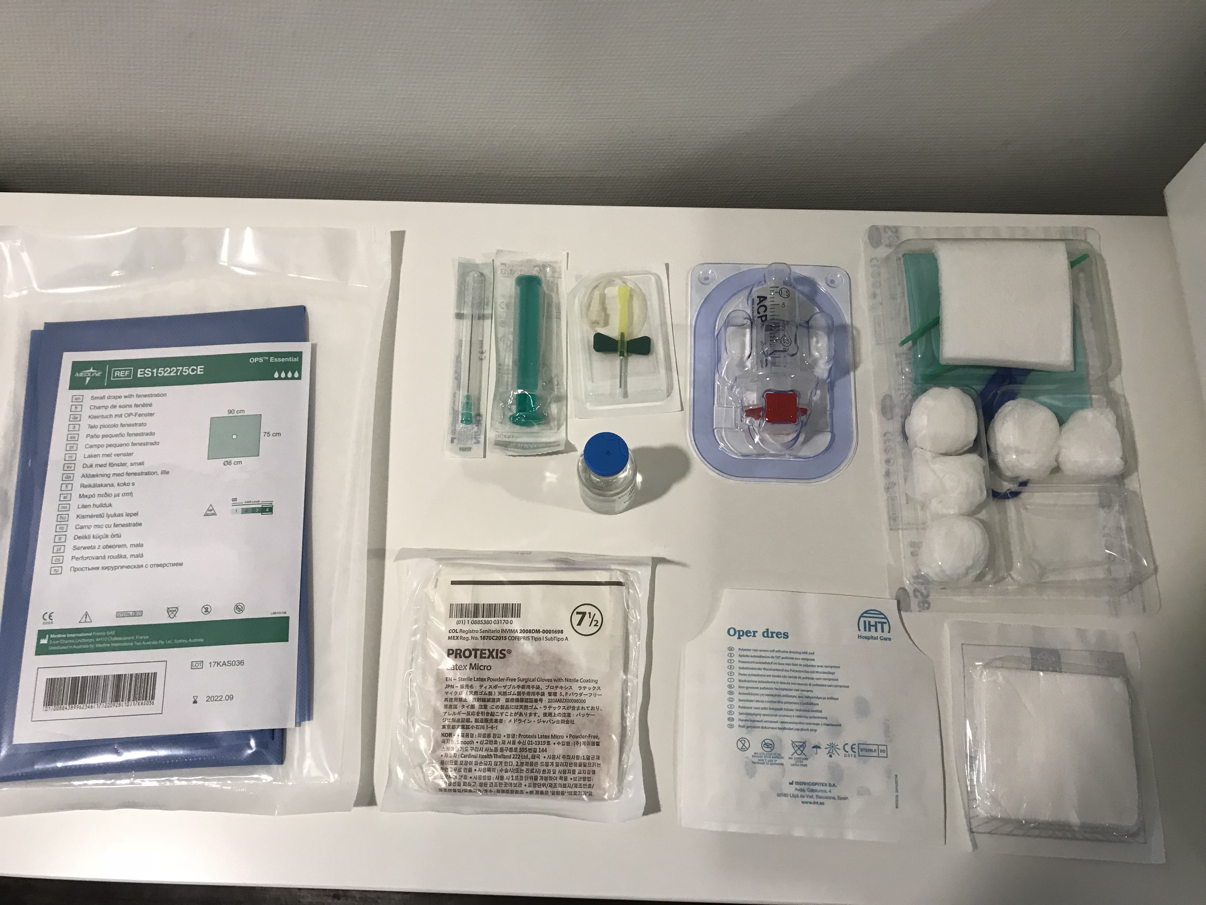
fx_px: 976
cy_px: 452
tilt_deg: -69.8
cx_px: 603
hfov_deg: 63.4
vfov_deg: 49.7
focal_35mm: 28
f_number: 1.8
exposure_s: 1/33
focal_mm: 3.99
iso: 40
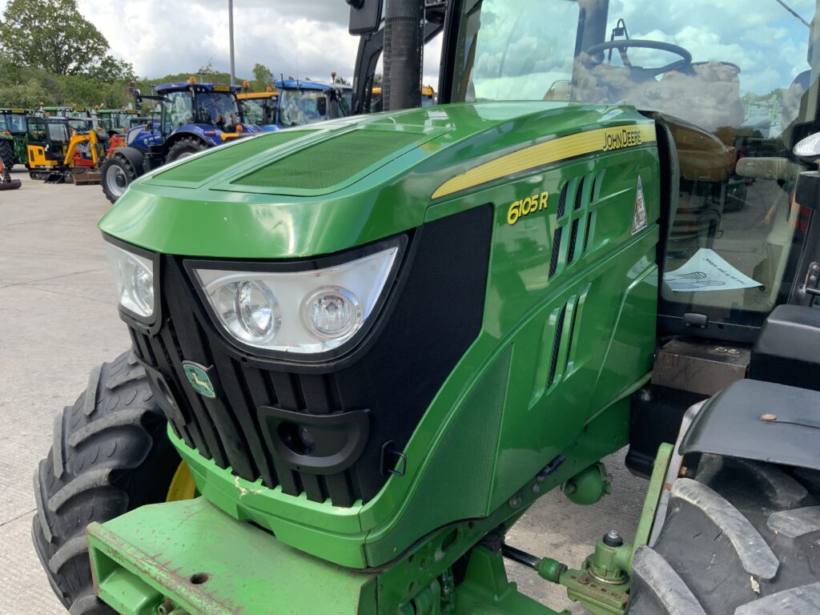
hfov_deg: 61.7
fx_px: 687
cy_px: 308
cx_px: 410
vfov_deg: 48.2
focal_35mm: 29
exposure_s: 1/389
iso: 16
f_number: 1.8
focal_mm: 3
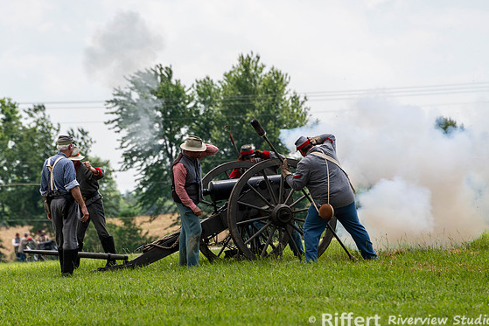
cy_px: 182
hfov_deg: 6.1
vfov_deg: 4.1
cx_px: 227
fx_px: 4606
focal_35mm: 339
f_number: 8
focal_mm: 300
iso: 110
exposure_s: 1/320
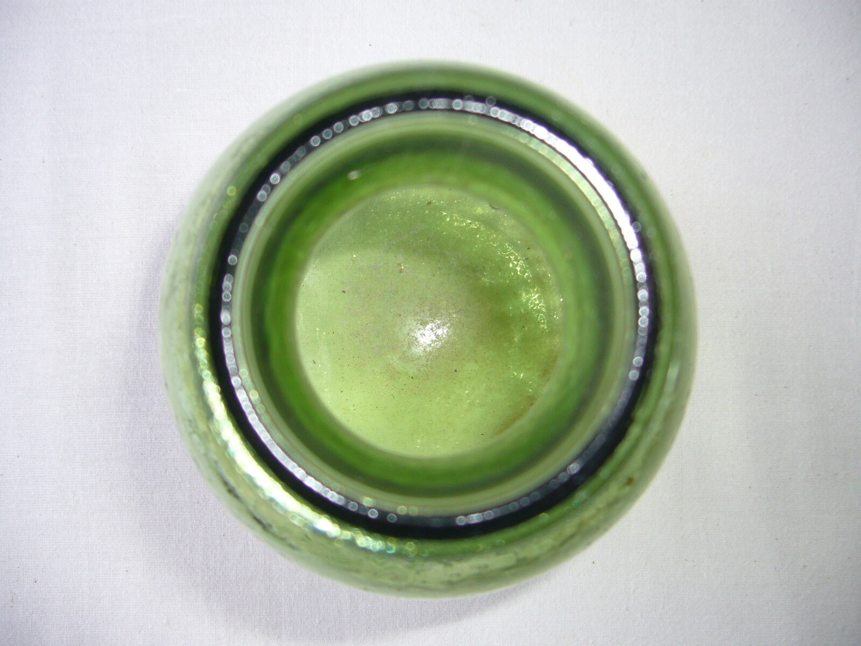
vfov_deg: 40.7
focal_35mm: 35
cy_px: 323
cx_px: 430
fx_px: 871
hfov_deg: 52.6
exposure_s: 1/100
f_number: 2.8
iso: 80
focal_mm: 5.8
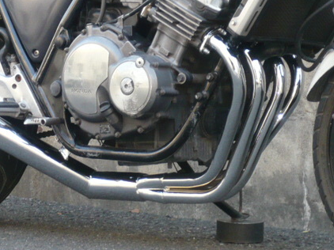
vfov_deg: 8.9
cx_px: 95
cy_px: 79
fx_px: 1610
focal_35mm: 167
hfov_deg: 11.8
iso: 160
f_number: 4.7
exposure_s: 1/30
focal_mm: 12
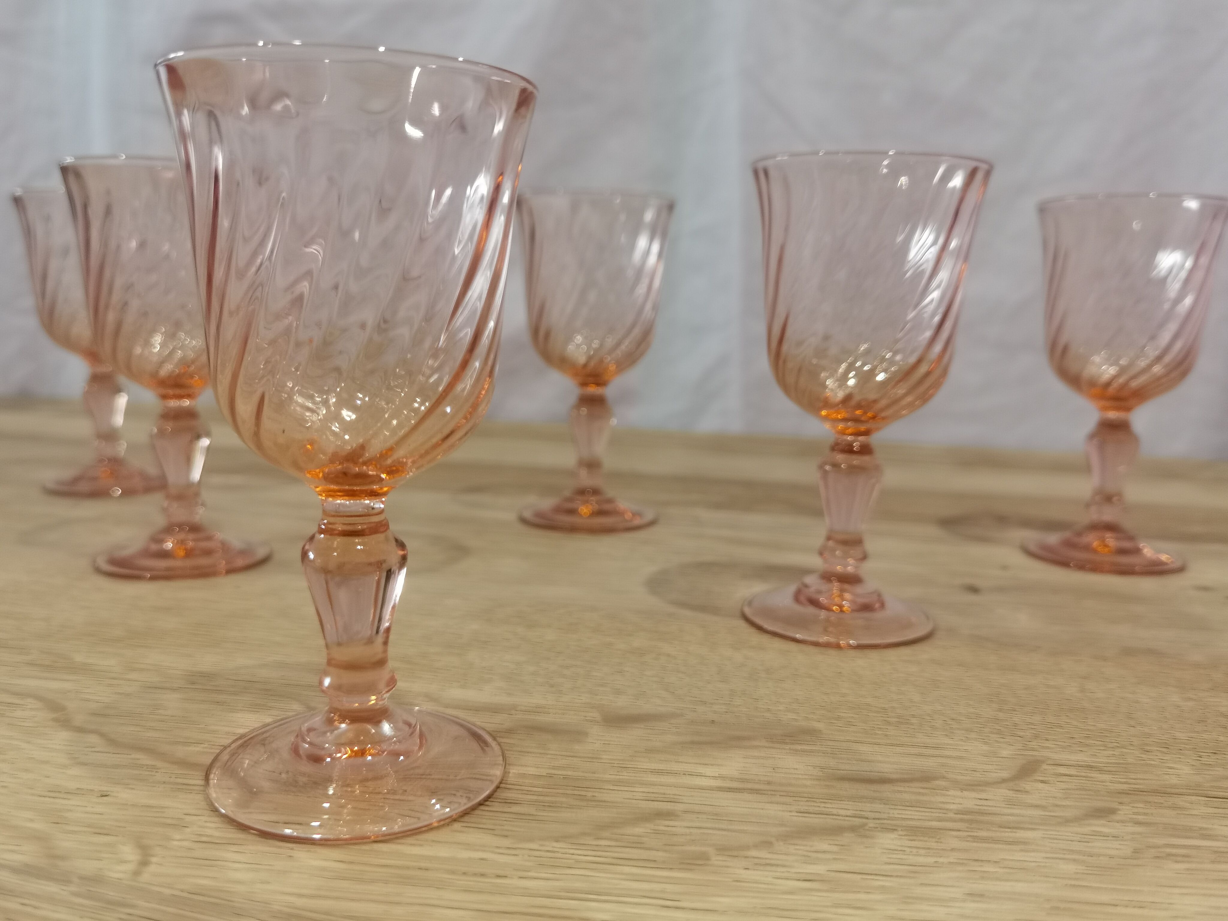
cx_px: 614
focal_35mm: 28
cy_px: 460
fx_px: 993
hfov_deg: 63.4
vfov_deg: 49.7
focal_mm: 6.71
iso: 200
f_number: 1.9
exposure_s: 1/100
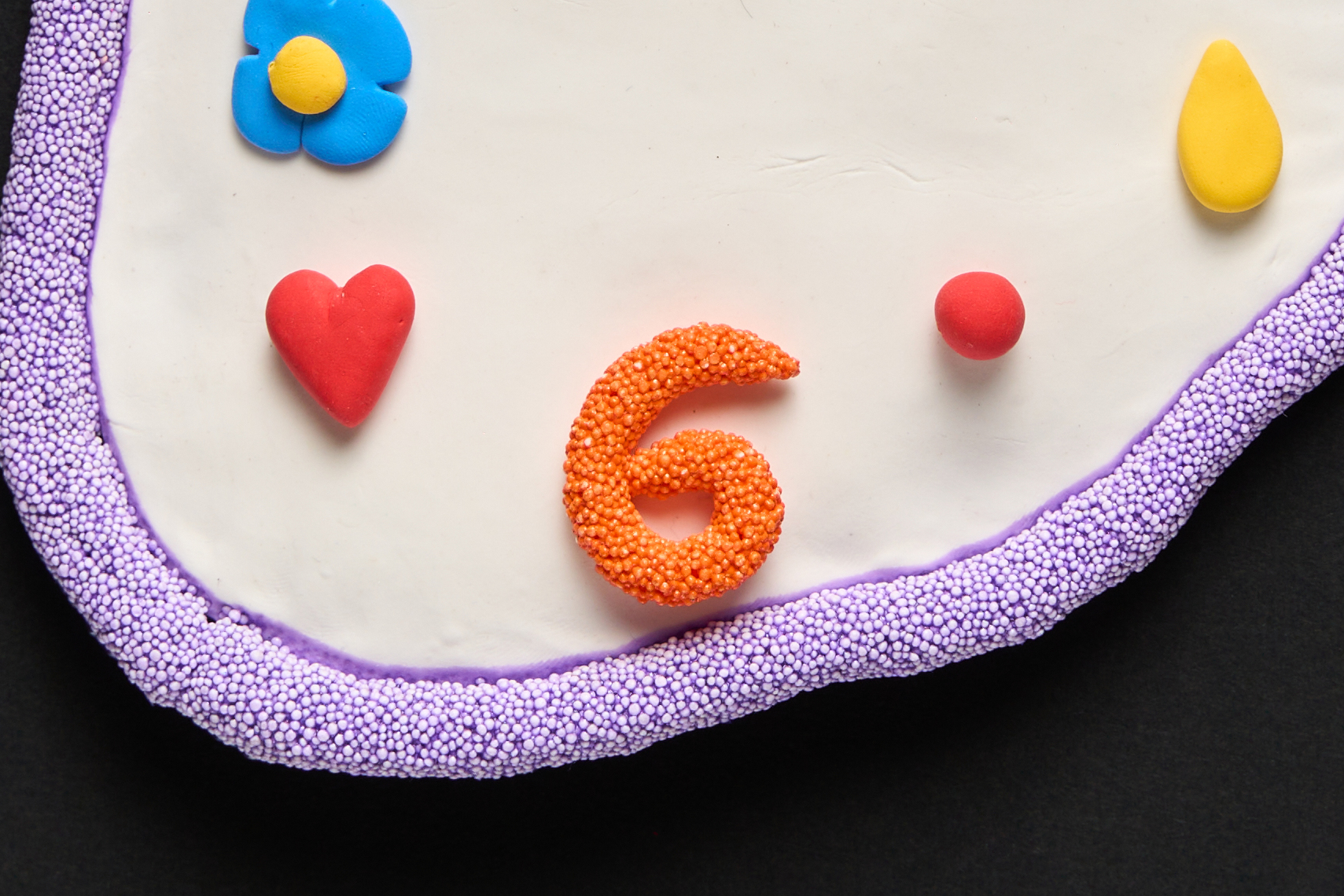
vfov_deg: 5.6
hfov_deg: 8.4
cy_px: -196
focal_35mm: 246
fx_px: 9185
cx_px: 859
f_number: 8
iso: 125
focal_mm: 60
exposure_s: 1/100
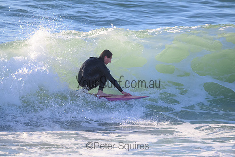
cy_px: 78
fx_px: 4179
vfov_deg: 2.1
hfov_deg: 3.2
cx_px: 118
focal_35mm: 640
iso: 3600
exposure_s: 1/2000
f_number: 11
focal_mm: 640
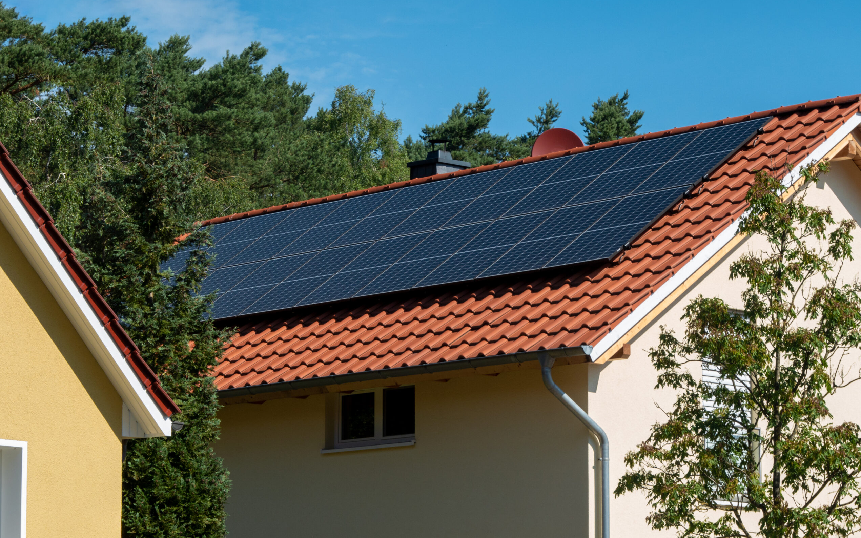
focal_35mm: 114
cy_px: 280
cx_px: 433
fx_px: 2675
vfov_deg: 11.5
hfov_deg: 18.3
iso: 125
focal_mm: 40.37
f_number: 5.6
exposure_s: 1/400
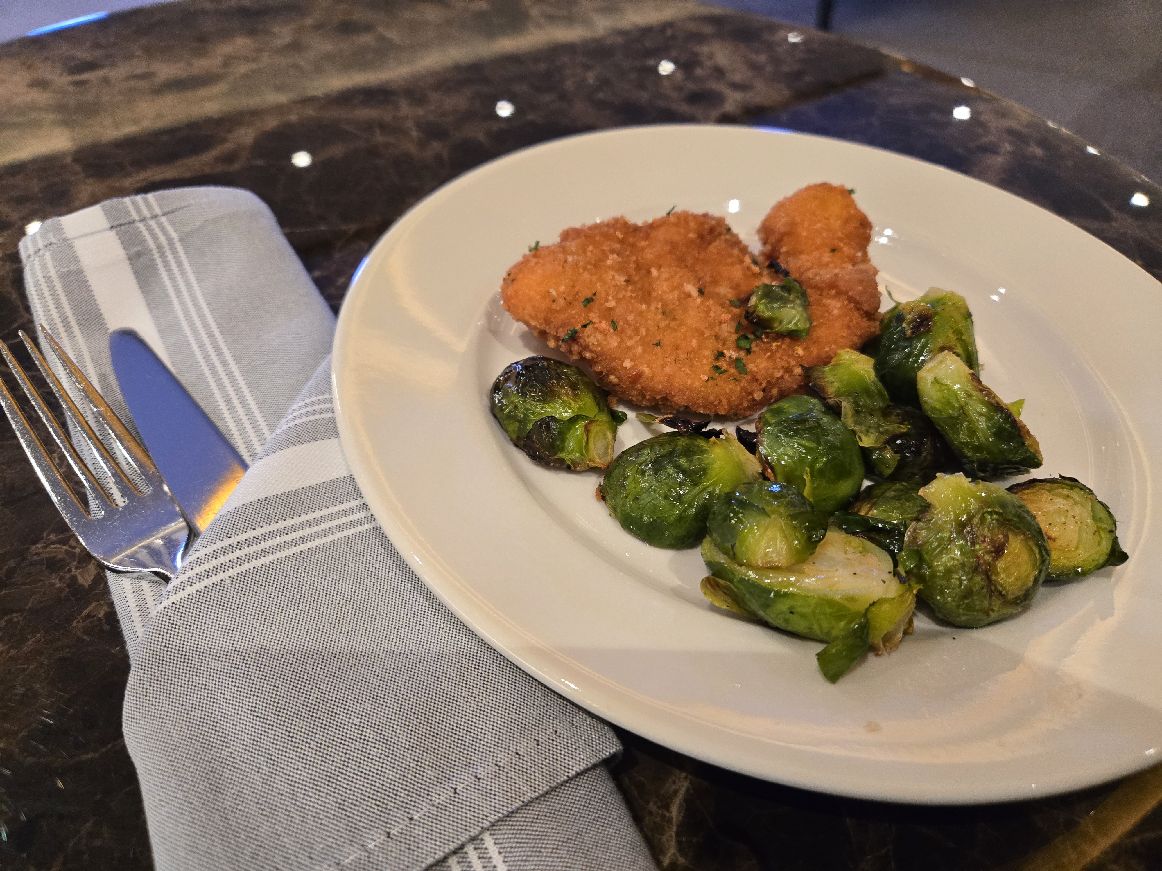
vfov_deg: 58.9
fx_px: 772
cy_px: 436
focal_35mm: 23
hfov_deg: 73.9
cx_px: 581
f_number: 1.8
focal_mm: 5.4
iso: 640
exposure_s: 1/120
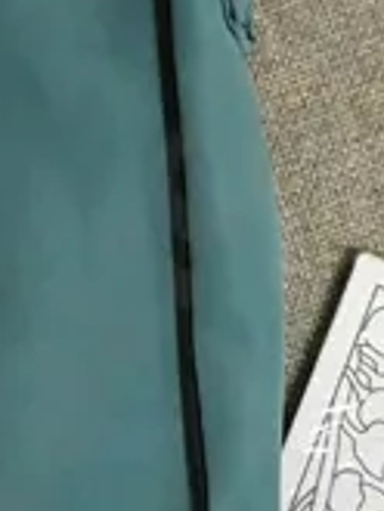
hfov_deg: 8.2
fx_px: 2659
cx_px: -12
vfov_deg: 10.9
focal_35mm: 180
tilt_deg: -85.5
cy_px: 474
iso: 100
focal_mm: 4.15
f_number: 2.2
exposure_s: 1/33
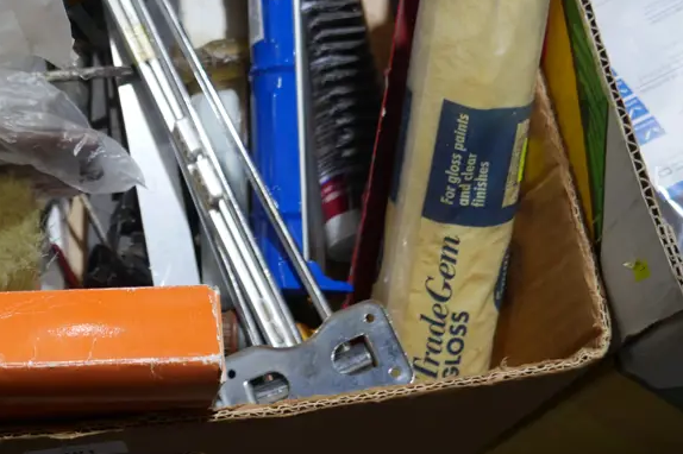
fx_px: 986
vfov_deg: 24.9
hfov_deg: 36.6
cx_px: 112
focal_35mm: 52
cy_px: 10
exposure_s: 1/80
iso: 200
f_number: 3.5
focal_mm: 14
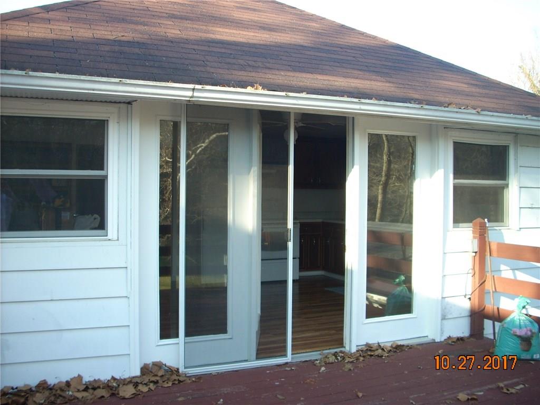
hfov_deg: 50.1
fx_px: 577
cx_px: 270
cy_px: 202
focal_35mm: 37
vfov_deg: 38.7
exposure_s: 1/81.3
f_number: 2.8
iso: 64
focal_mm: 6.2
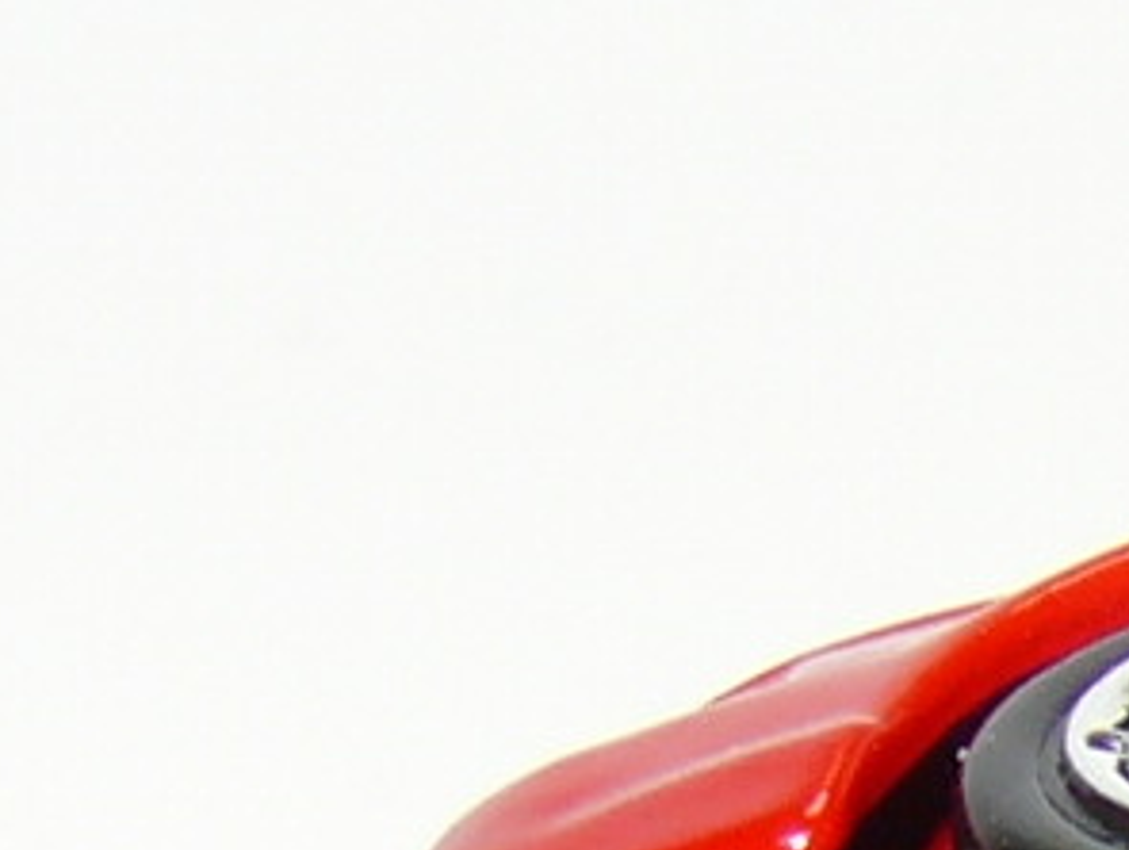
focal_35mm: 558
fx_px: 18221
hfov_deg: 3.5
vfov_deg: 2.7
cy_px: 1555
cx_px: 2771
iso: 100
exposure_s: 1/30
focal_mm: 13.5
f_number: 4
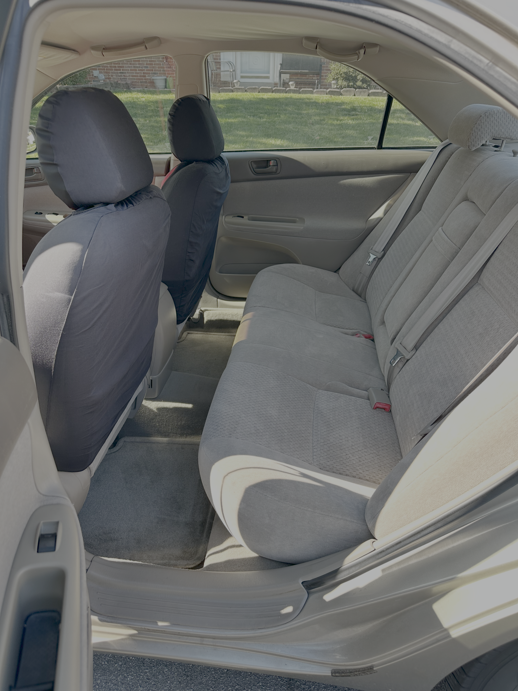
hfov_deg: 56.8
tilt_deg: -28.5
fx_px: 479
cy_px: 346
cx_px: 259
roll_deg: -2.0
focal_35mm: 24
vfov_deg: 71.6
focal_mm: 6.86
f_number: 1.78
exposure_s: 1/340
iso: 80
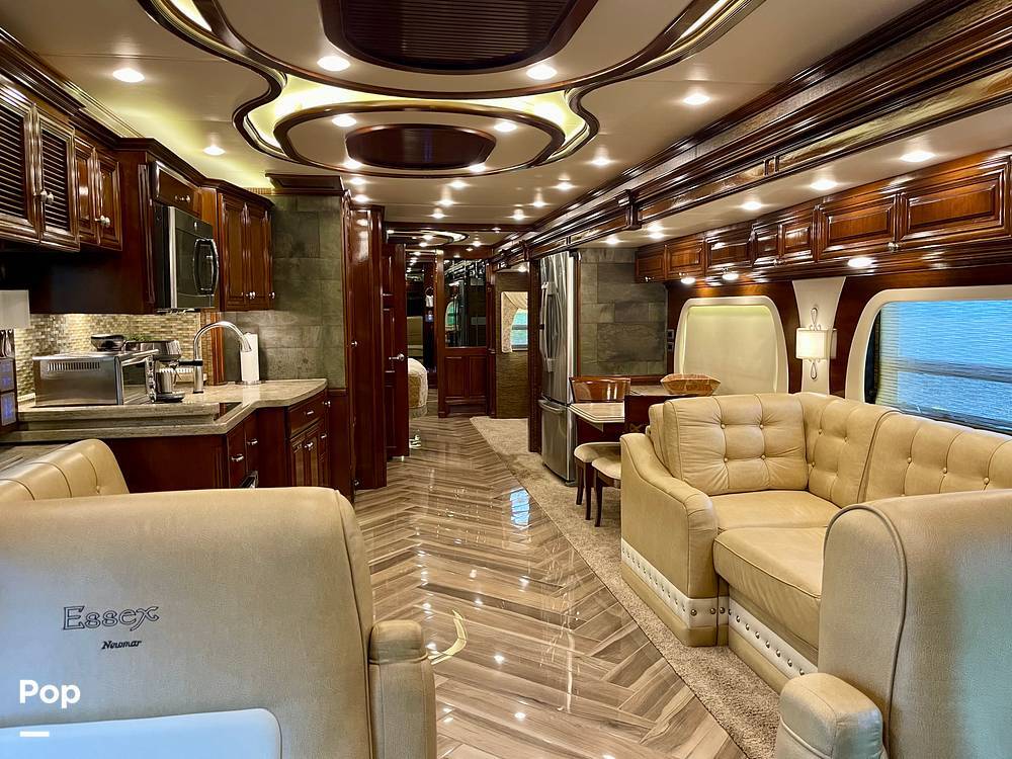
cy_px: 380
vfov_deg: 54.9
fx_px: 731
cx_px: 506
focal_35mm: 25
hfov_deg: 69.4
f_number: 1.6
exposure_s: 1/60
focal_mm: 5.1
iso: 250
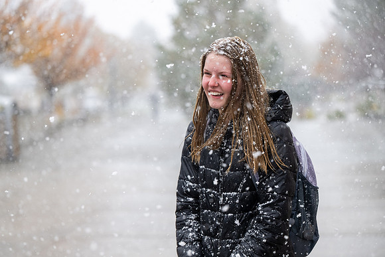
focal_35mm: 91
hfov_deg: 22.4
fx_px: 973
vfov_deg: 15.0
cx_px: 192
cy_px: 128
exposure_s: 1/800
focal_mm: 91
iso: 800
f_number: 2.8
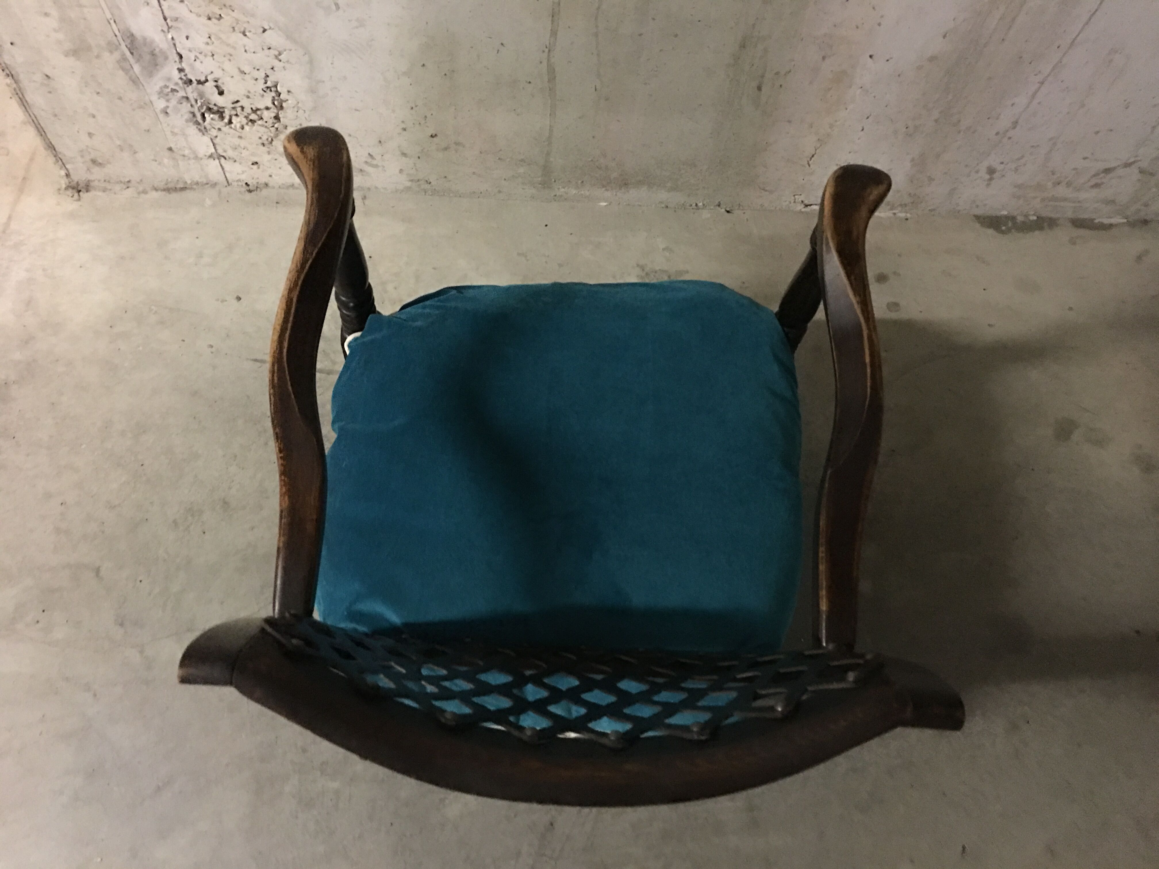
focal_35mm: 29
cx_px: 580
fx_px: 971
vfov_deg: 48.2
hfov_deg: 61.7
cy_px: 434
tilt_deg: -63.9
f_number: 2.2
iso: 160
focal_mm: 4.15
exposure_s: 1/4
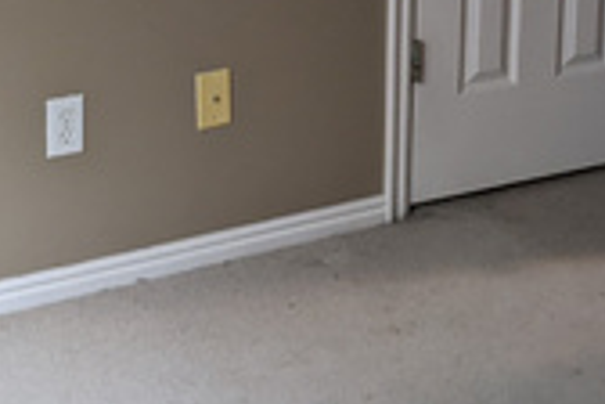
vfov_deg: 12.4
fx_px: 1798
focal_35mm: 107
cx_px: 483
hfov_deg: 18.9
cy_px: -112
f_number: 1.8
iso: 491
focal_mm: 4.44
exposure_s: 1/40
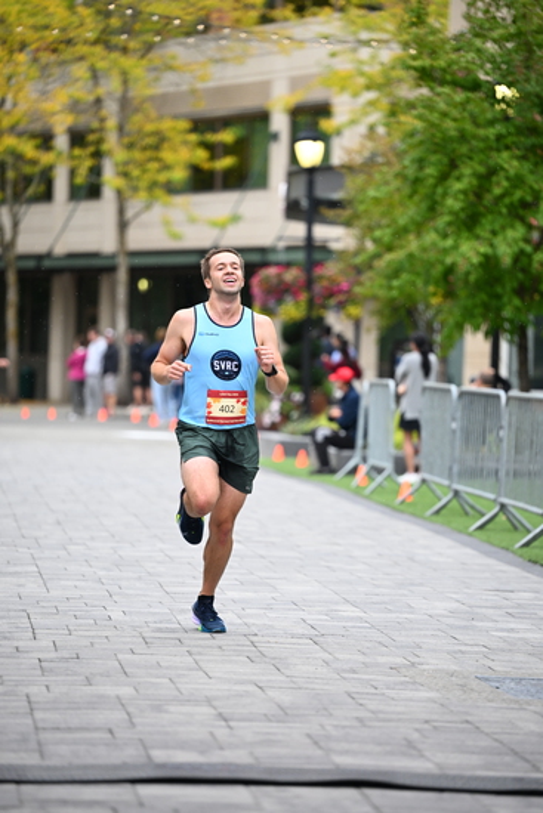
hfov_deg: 8.6
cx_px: 272
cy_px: 406
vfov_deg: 12.8
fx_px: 3617
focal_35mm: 160
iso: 1250
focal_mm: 160
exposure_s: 1/1600
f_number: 2.8
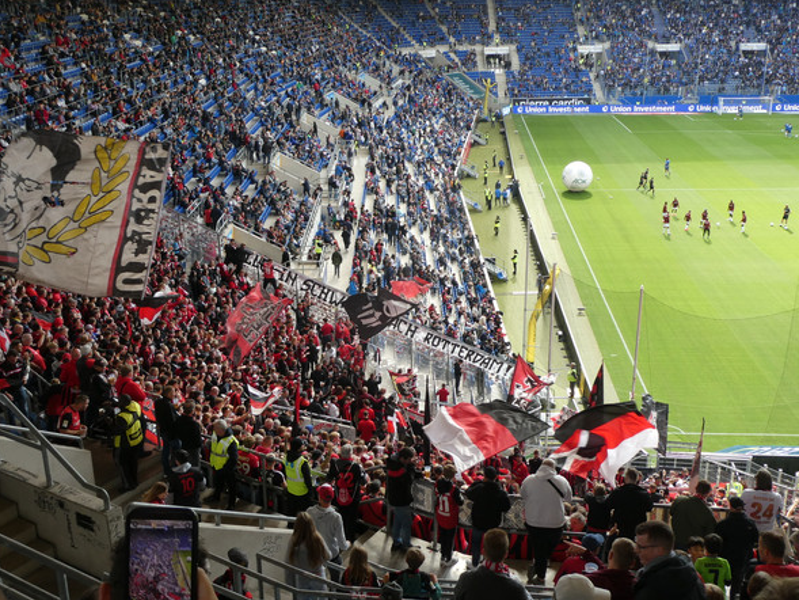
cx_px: 376
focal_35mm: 38
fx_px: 877
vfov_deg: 37.7
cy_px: 297
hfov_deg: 48.9
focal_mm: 6.3
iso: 80
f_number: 3.7
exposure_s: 1/125
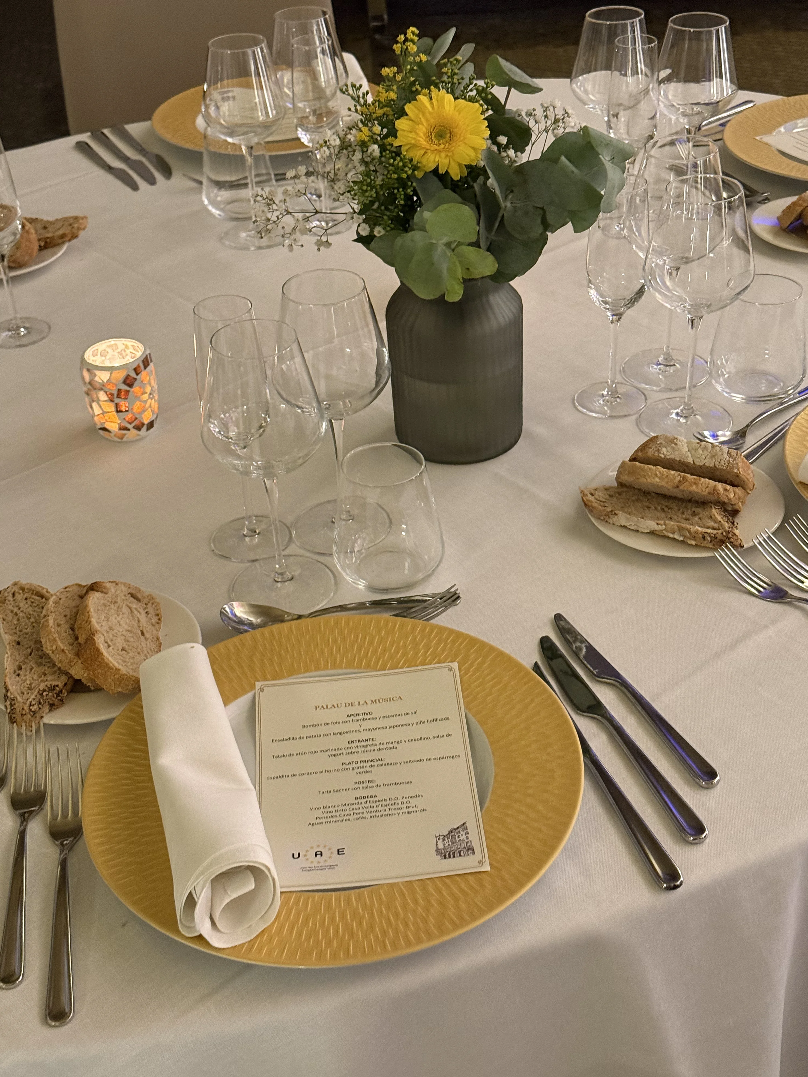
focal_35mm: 49
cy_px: 538
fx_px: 1525
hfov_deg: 29.7
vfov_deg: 38.9
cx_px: 402
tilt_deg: -33.5
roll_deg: +3.6
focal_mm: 6.76
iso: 400
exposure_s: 1/33
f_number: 1.78
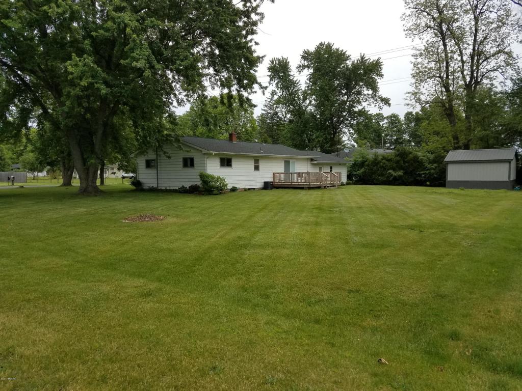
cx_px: 261
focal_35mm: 26
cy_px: 196
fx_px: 392
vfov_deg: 53.1
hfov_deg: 67.3
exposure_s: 1/526
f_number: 1.7
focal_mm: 4.2
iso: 40
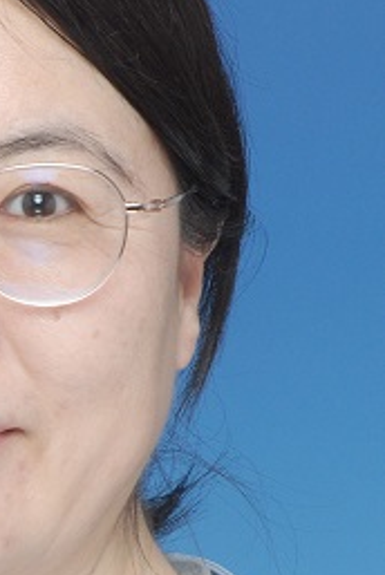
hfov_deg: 5.6
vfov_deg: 8.4
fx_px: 3919
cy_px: 292
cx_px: -63
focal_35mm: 245
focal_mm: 70
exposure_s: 1/100
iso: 320
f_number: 8
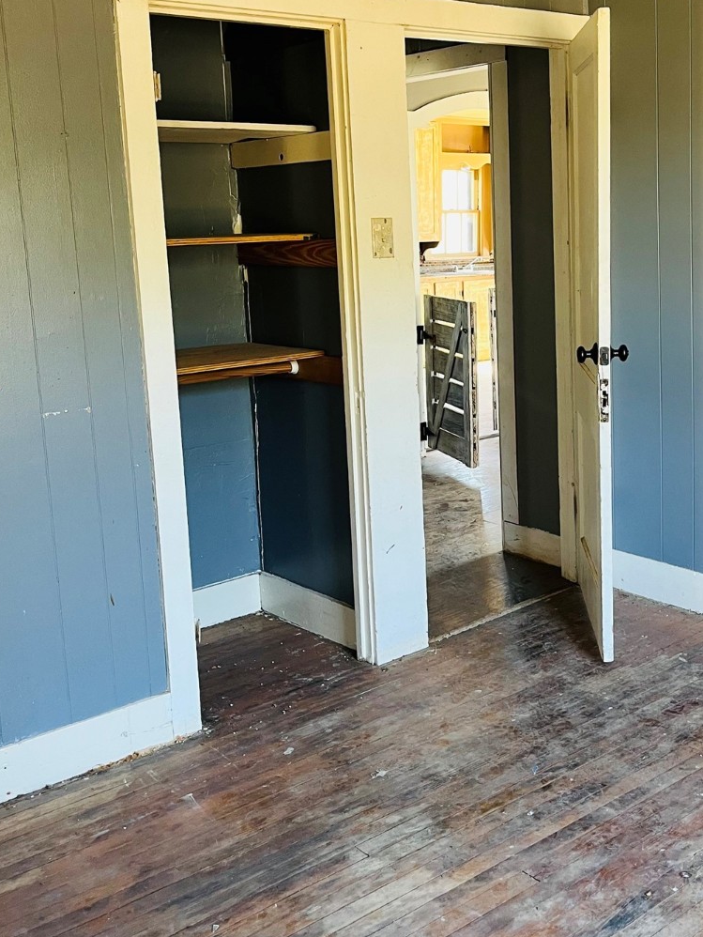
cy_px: 383
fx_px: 1083
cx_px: 489
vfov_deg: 46.6
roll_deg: +0.7
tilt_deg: -8.8
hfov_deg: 35.5
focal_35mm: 40
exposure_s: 1/60
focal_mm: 5.1
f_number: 1.6
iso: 125
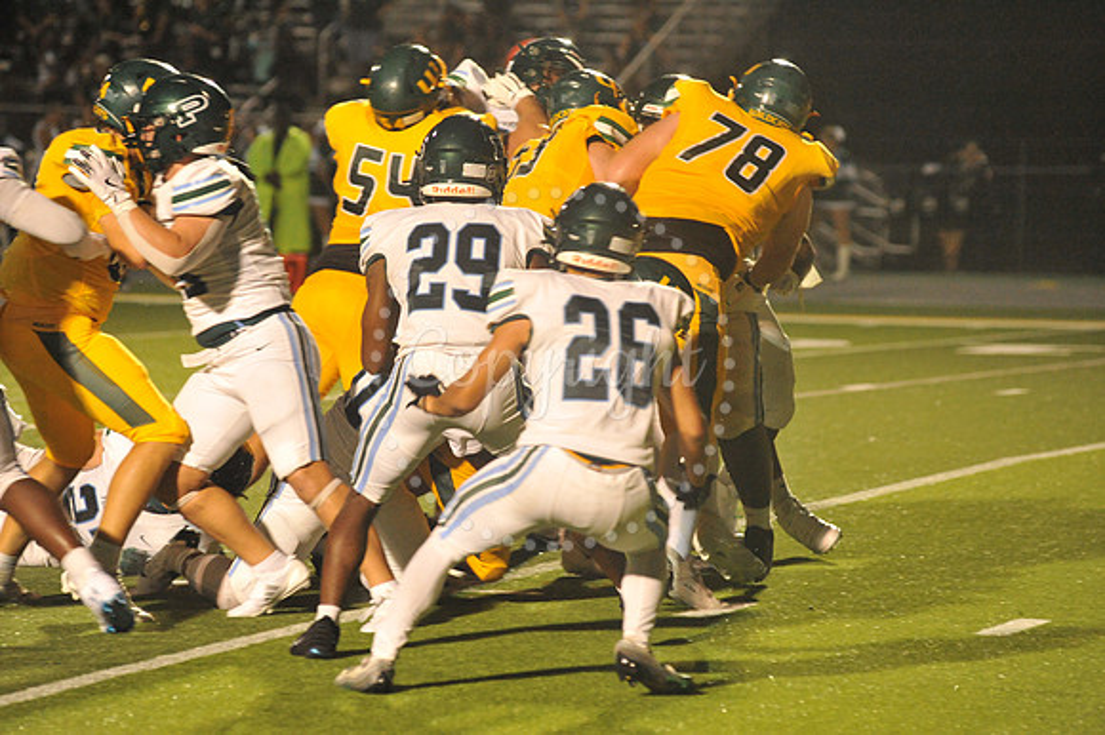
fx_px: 6135
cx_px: 552
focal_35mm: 200
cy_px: 368
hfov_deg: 10.3
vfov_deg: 6.9
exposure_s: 1/250
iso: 6400
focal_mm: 200
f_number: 5
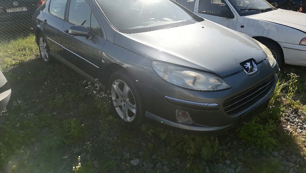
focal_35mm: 29
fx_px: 235
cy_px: 58
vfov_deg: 39.7
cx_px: 153
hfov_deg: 66.1
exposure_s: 1/1678
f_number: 1.8
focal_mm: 4.25
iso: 50
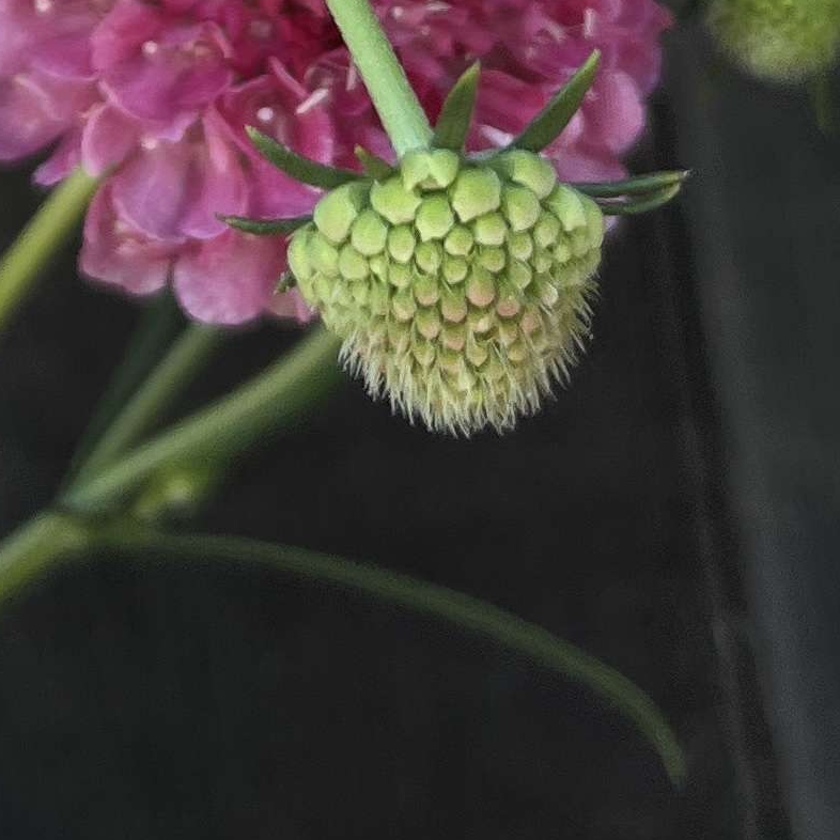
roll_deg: +5.1
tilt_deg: +6.9
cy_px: -432
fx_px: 2553
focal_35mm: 93
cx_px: -261
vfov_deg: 16.9
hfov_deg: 17.5
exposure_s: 1/646
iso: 50
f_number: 1.6
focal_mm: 5.1
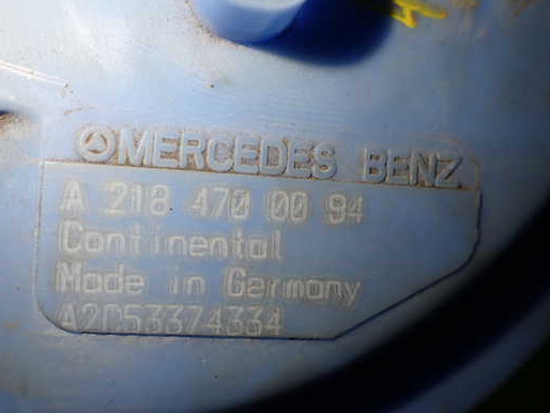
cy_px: 209
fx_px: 556
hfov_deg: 52.4
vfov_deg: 40.7
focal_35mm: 35
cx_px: 231
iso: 160
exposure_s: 1/125
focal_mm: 5.4
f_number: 2.3
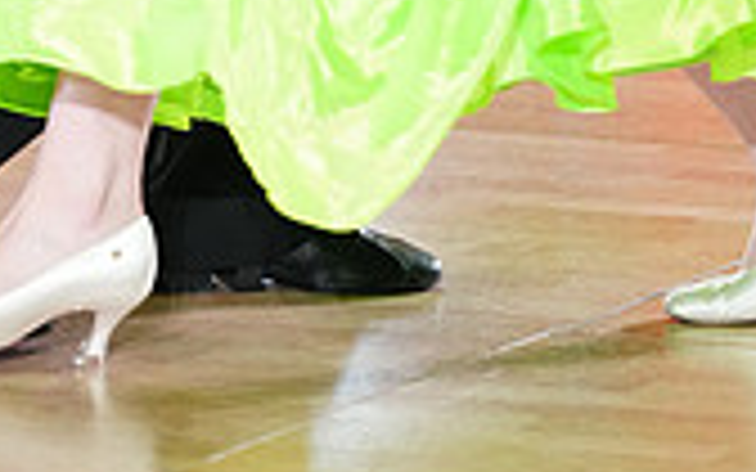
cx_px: 448
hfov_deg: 4.4
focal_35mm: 476
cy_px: -710
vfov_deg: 2.7
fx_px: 9807
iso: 2500
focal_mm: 135
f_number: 2.8
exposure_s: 1/320
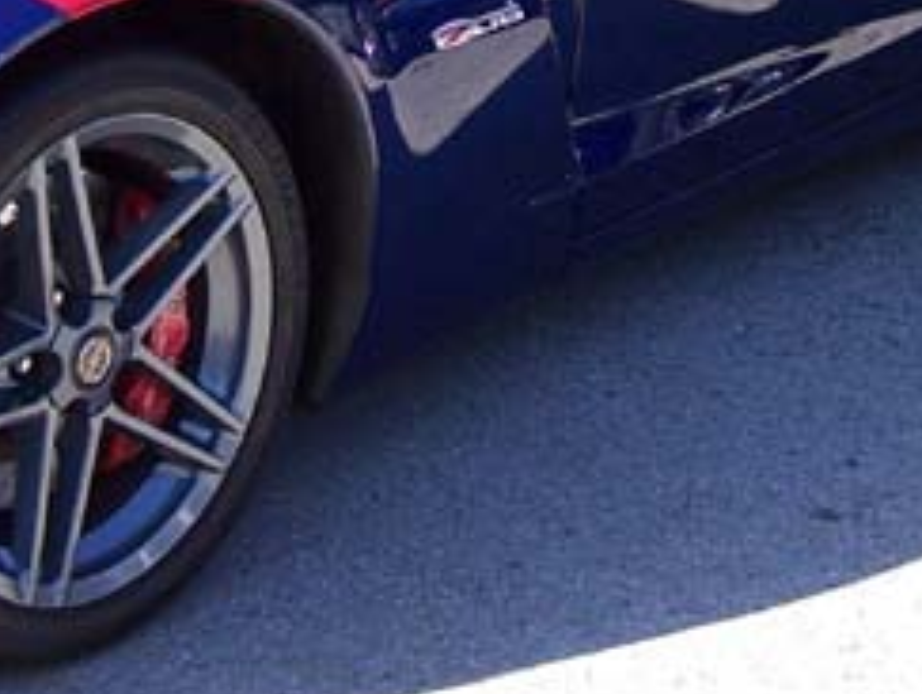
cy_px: 40
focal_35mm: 125
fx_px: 3334
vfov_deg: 11.8
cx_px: 414
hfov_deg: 15.7
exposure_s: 1/320
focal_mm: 6.3
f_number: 2.8
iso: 80
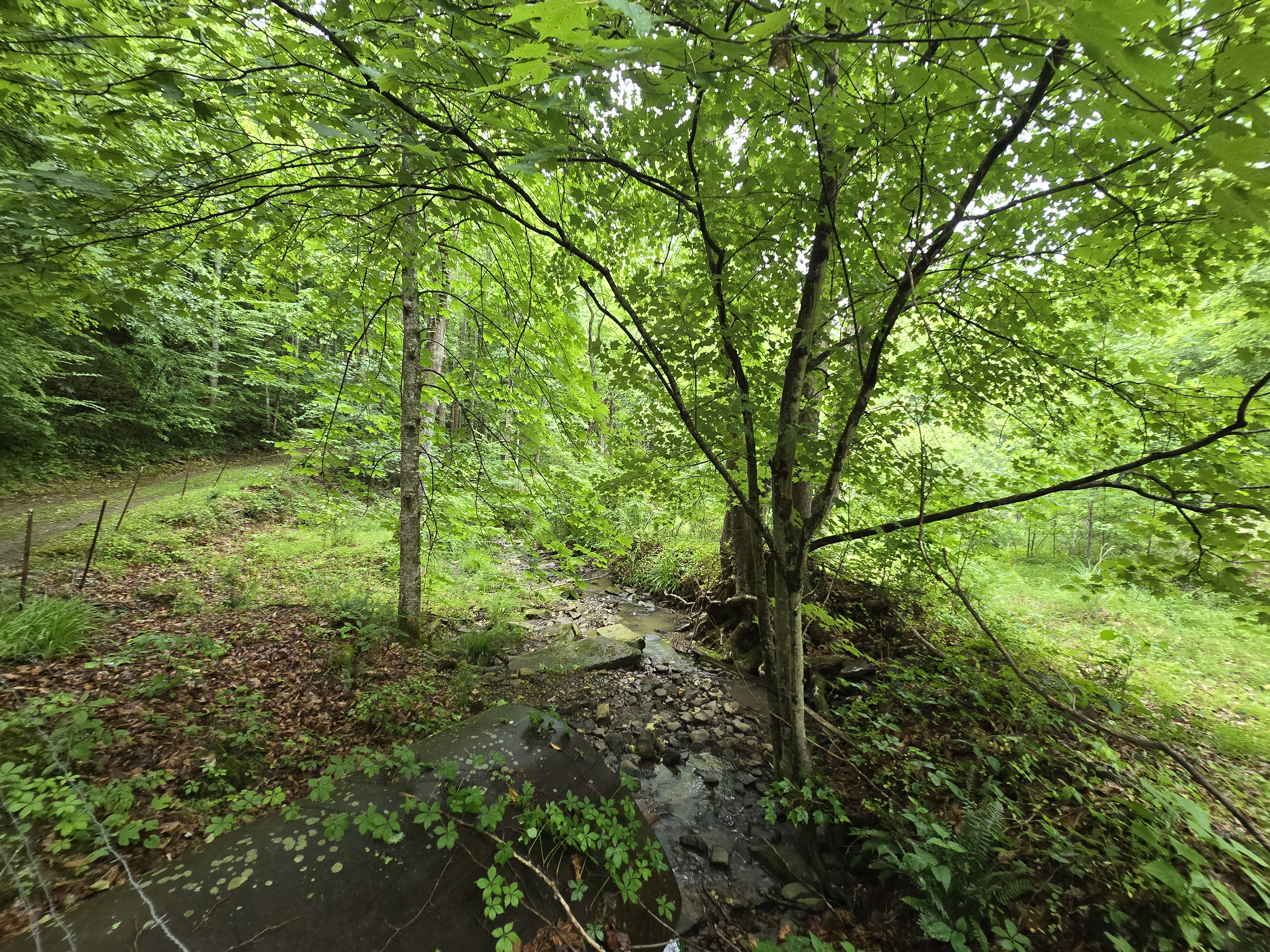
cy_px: 476
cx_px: 635
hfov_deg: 106.2
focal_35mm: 13
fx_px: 477
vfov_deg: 89.9
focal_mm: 2.2
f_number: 2.2
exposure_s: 1/60
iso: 160
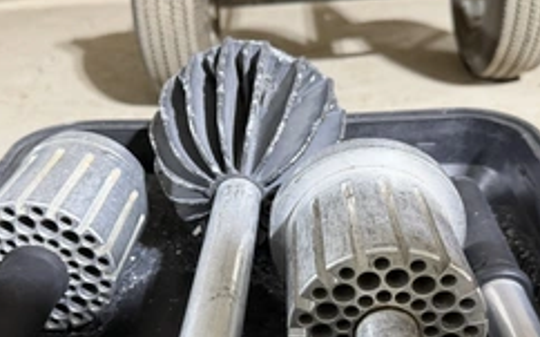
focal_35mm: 42
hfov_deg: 47.2
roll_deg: +5.6
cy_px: 228
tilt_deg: -32.8
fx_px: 618
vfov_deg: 30.3
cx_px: 268
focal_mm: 6.76
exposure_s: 1/60
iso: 400
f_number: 1.78
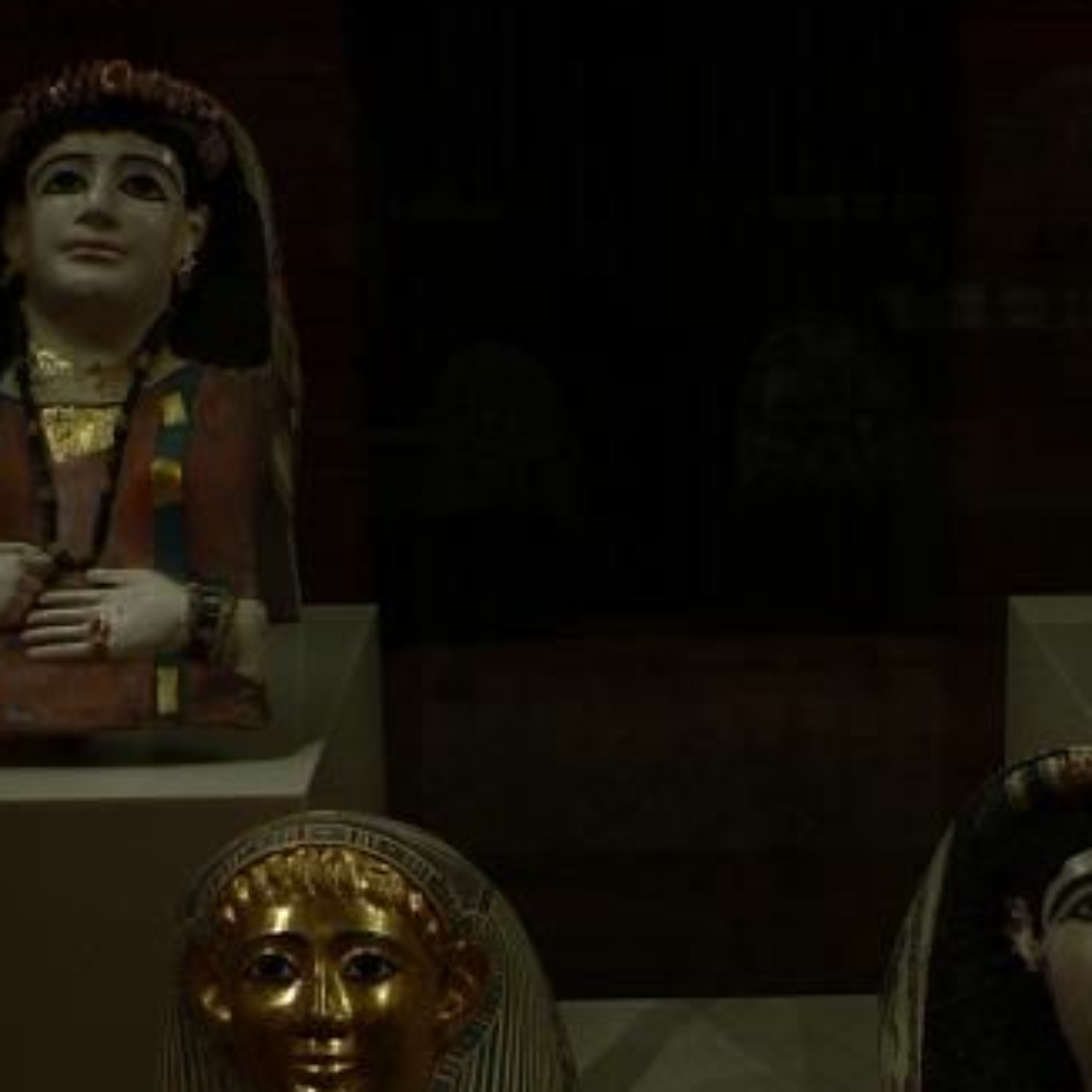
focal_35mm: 78
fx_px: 2784
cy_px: 851
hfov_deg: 22.1
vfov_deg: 21.9
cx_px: 770
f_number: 2.8
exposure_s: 1/15
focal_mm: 6
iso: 80
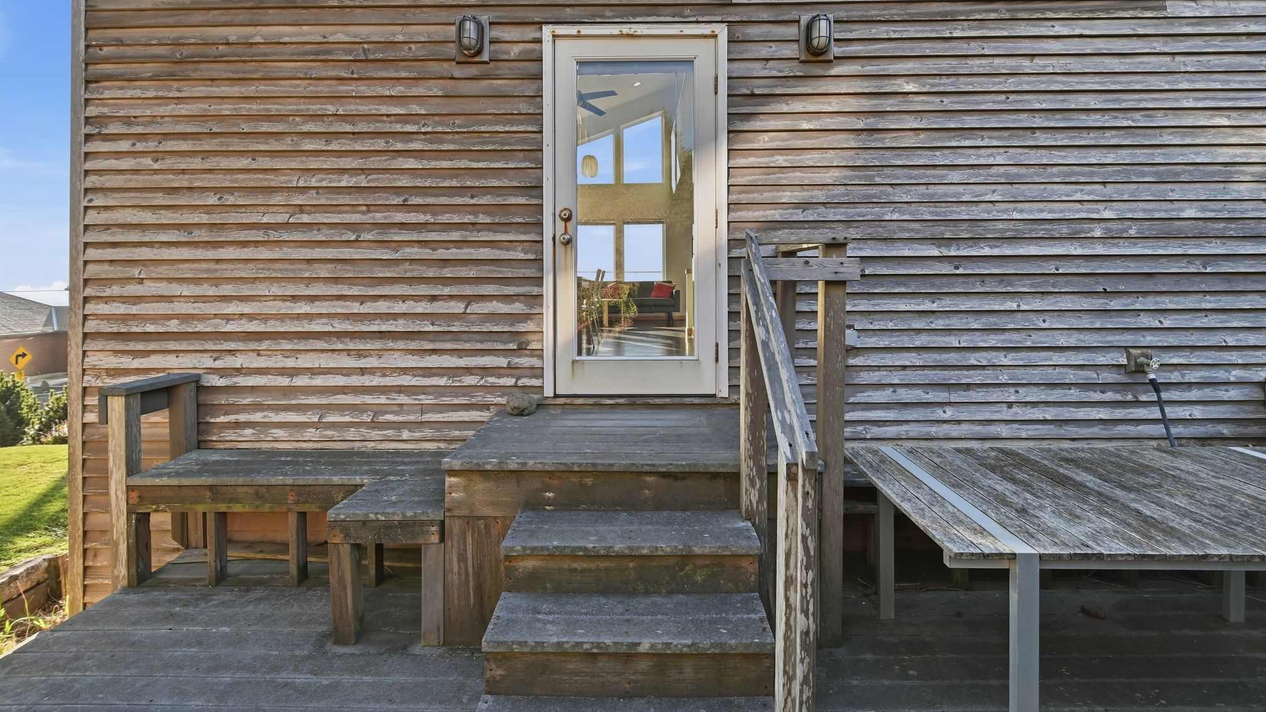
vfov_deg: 66.5
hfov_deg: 99.4
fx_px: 537
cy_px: 286
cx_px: 633
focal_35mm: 16
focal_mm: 10
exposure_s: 1/200
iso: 800
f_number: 10
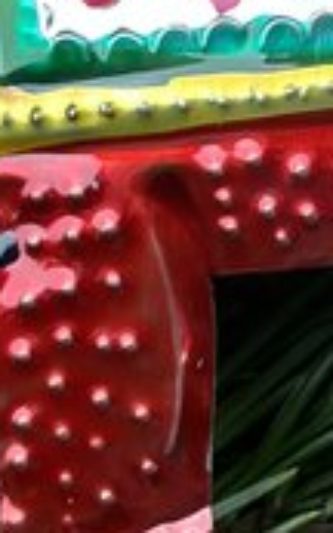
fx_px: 3415
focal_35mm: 235
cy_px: -43
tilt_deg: -75.3
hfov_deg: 5.5
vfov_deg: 8.9
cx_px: 543
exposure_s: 1/100
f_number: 1.78
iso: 125
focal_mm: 6.86
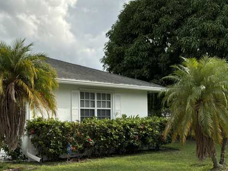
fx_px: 309
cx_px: 40
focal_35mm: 47
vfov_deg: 30.6
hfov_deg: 38.7
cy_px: 116
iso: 25
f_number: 1.8
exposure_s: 1/792
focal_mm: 3
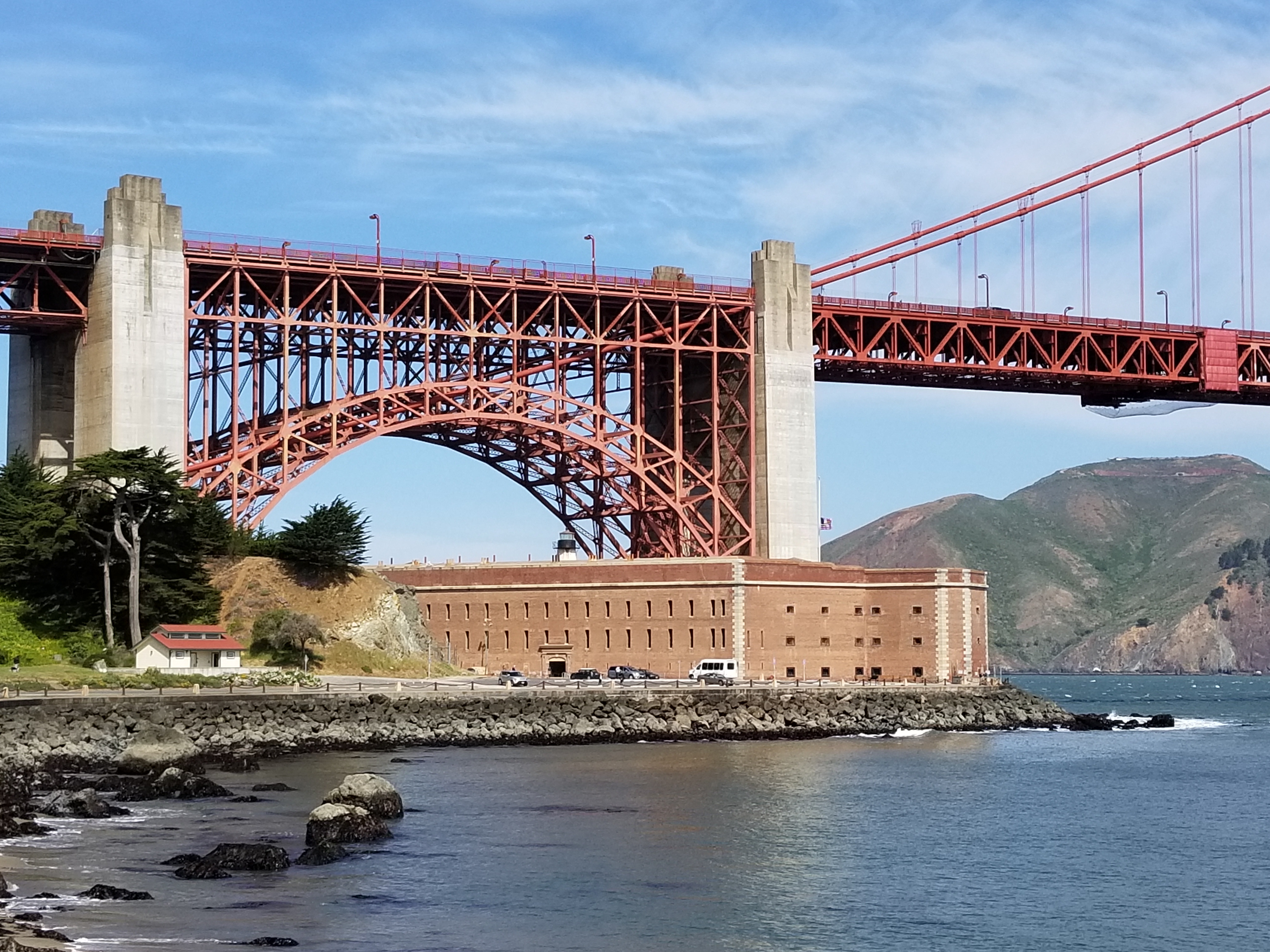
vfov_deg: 53.1
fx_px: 954
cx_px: 635
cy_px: 476
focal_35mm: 26
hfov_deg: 67.3
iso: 50
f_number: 1.7
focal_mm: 4.25
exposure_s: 1/3067
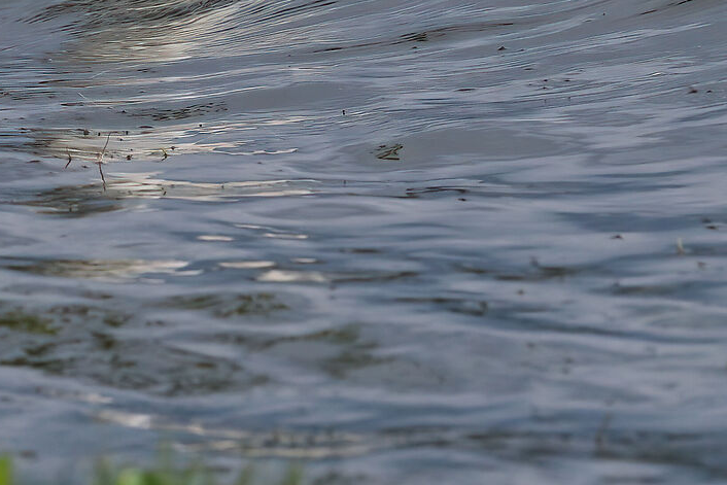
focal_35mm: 1530
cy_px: -289
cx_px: -500
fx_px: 30902
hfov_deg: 1.3
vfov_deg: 0.9
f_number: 7.1
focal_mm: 300
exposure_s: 1/2000
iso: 250
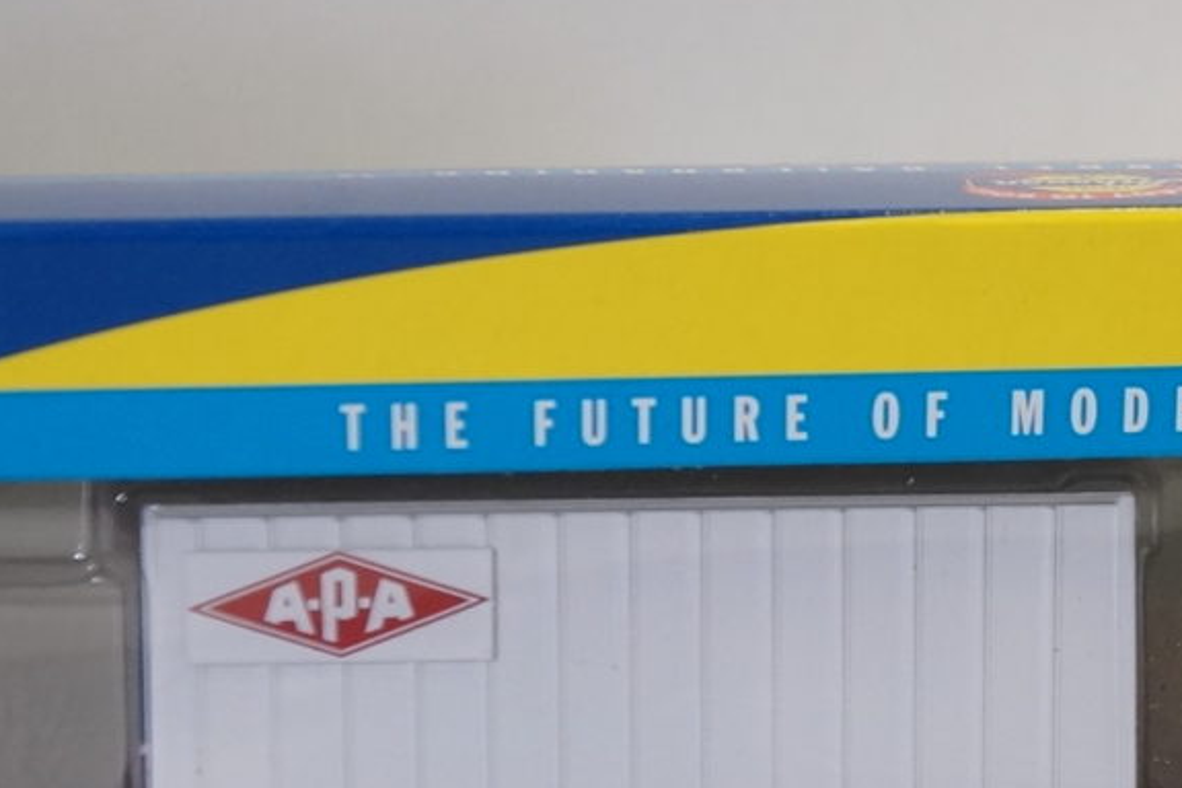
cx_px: 950
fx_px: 4562
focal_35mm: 139
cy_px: 569
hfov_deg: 14.7
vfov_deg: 9.8
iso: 500
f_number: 4.5
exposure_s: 1/160
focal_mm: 26
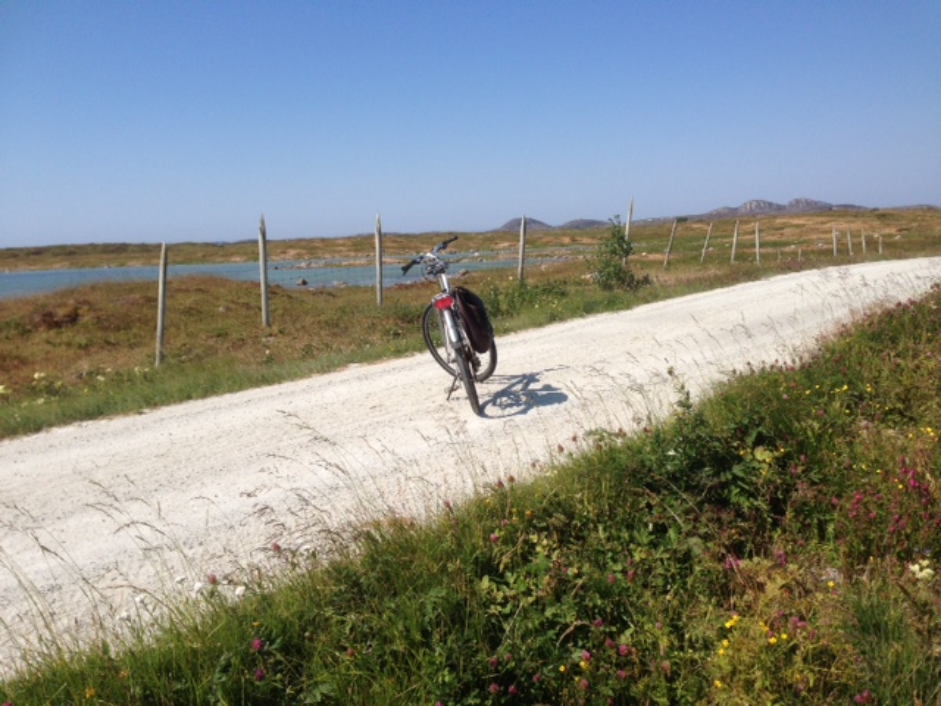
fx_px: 897
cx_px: 470
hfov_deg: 55.4
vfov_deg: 42.9
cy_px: 353
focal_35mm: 33
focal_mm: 4.12
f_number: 2.4
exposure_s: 1/2169
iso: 50
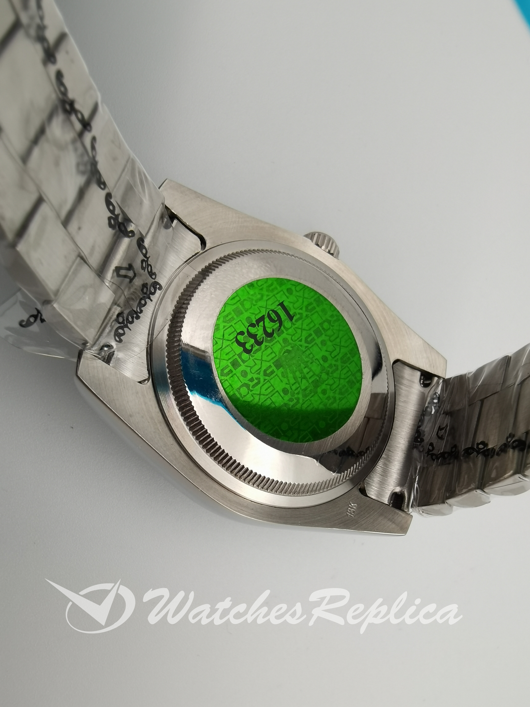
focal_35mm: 26
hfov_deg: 53.1
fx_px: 531
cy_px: 354
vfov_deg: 67.3
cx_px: 265
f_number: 2.2
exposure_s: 1/120
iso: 50
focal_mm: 2.26
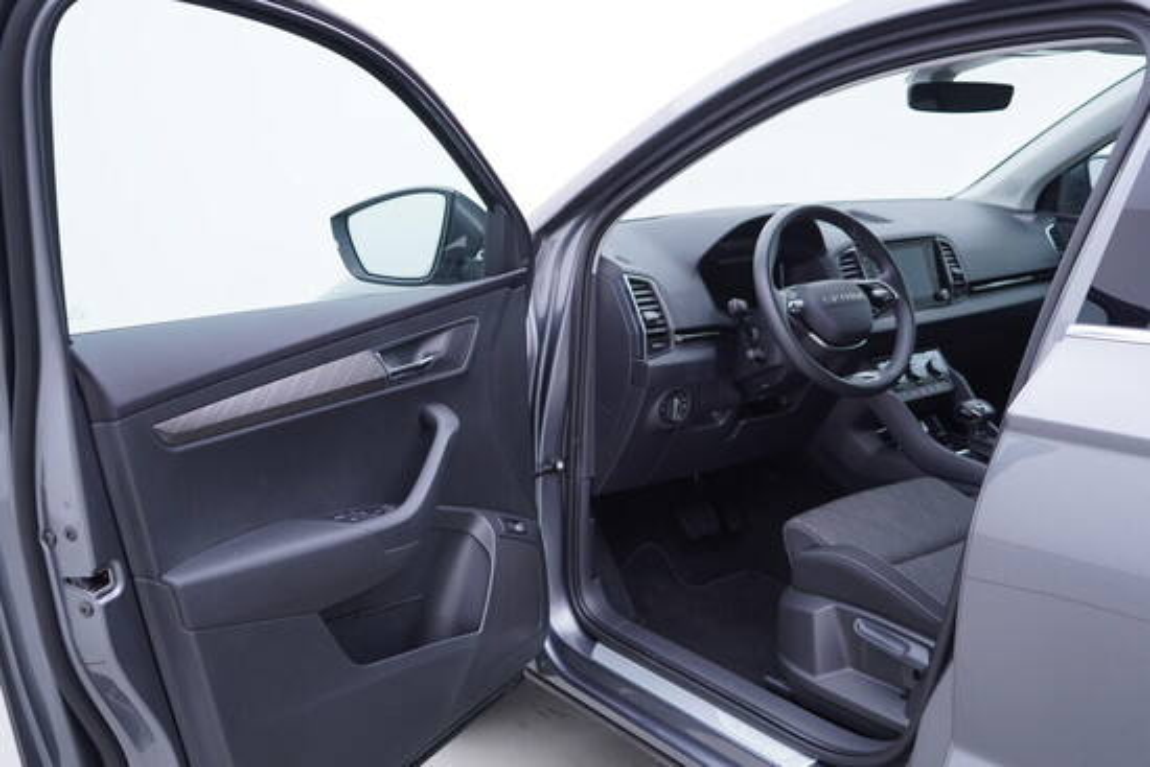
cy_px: 384
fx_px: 1150
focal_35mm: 36
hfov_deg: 53.1
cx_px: 575
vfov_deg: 36.9
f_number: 2.8
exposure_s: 1/40
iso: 125
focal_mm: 24
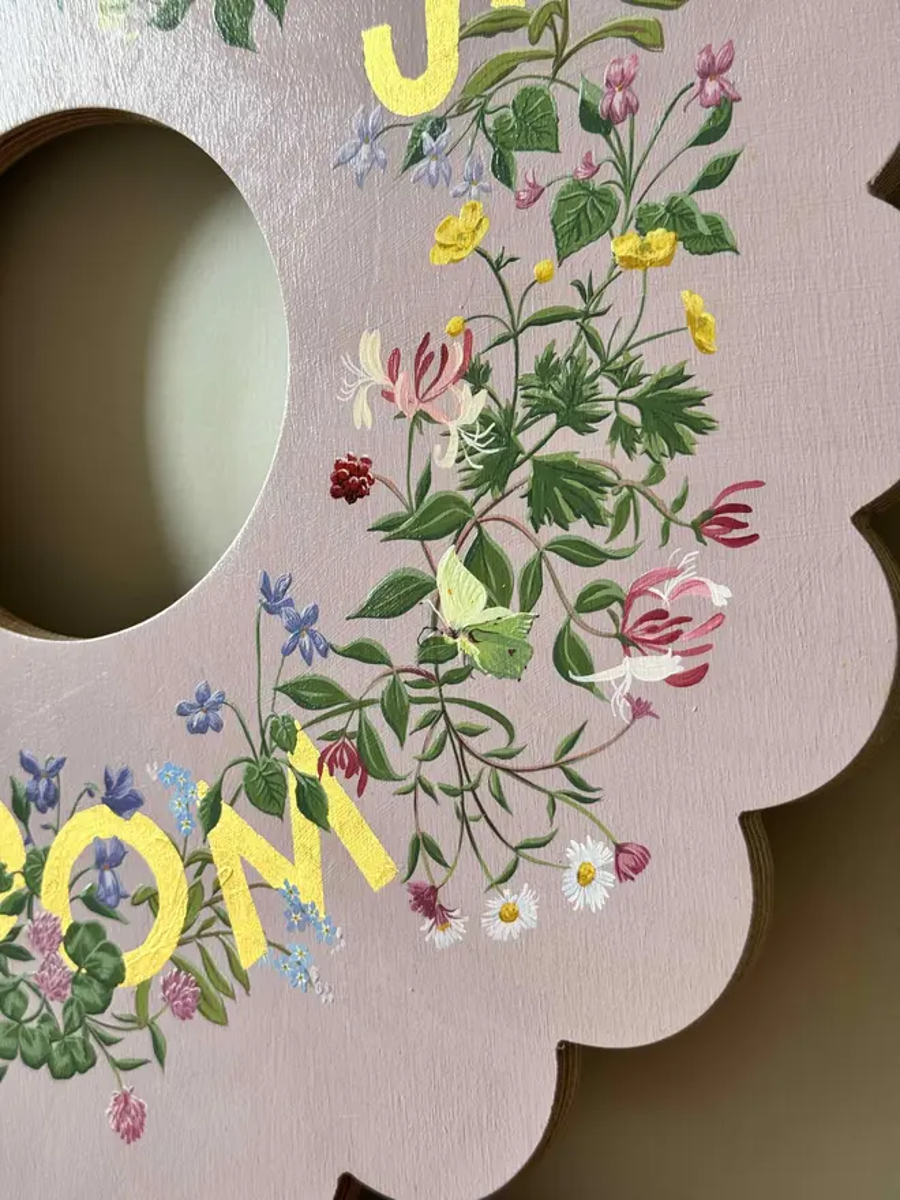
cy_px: 600
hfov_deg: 30.3
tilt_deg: -7.7
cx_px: 450
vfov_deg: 39.7
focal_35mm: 48
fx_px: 1664
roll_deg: -1.3
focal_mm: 6.76
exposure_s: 1/60
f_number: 1.78
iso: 160
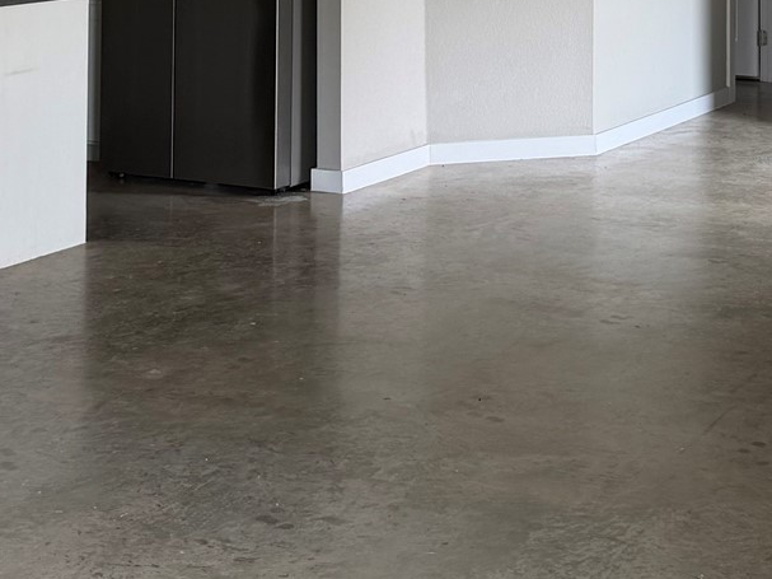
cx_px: 529
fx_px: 1806
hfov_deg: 24.0
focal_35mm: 81
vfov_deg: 17.2
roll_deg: -0.3
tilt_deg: -1.0
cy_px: -149
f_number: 1.78
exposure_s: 1/121
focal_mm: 6.76
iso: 100
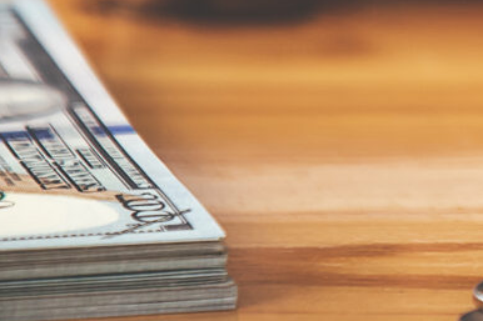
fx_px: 17809
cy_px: -418
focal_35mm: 1328
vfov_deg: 1.0
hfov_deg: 1.5
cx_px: 1399
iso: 250
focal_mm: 200
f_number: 2.8
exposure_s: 1/200
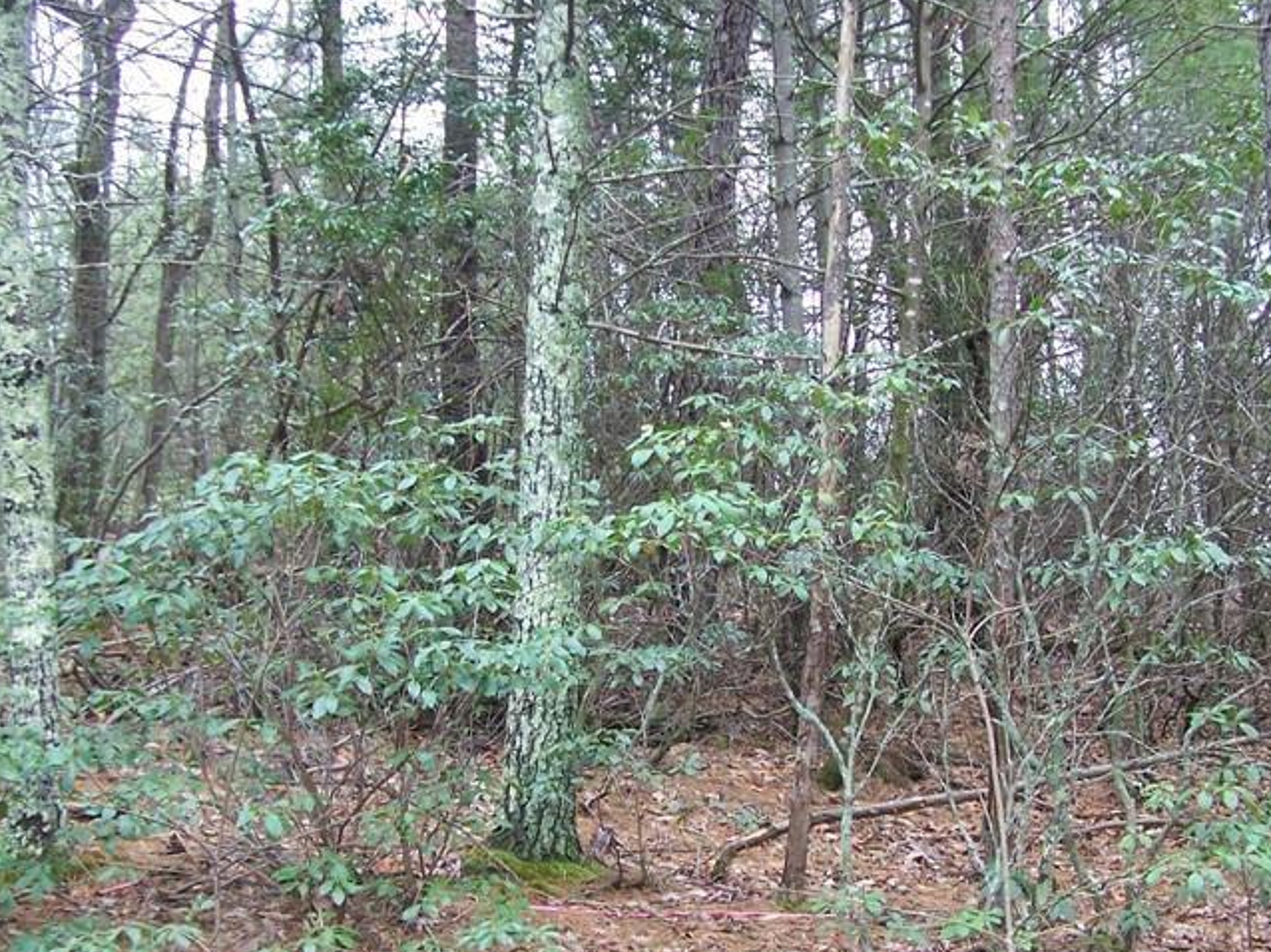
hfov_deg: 31.7
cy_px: 695
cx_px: 695
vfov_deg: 23.8
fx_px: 2239
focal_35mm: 61
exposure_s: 1/125
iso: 160
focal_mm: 6.3
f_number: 2.8
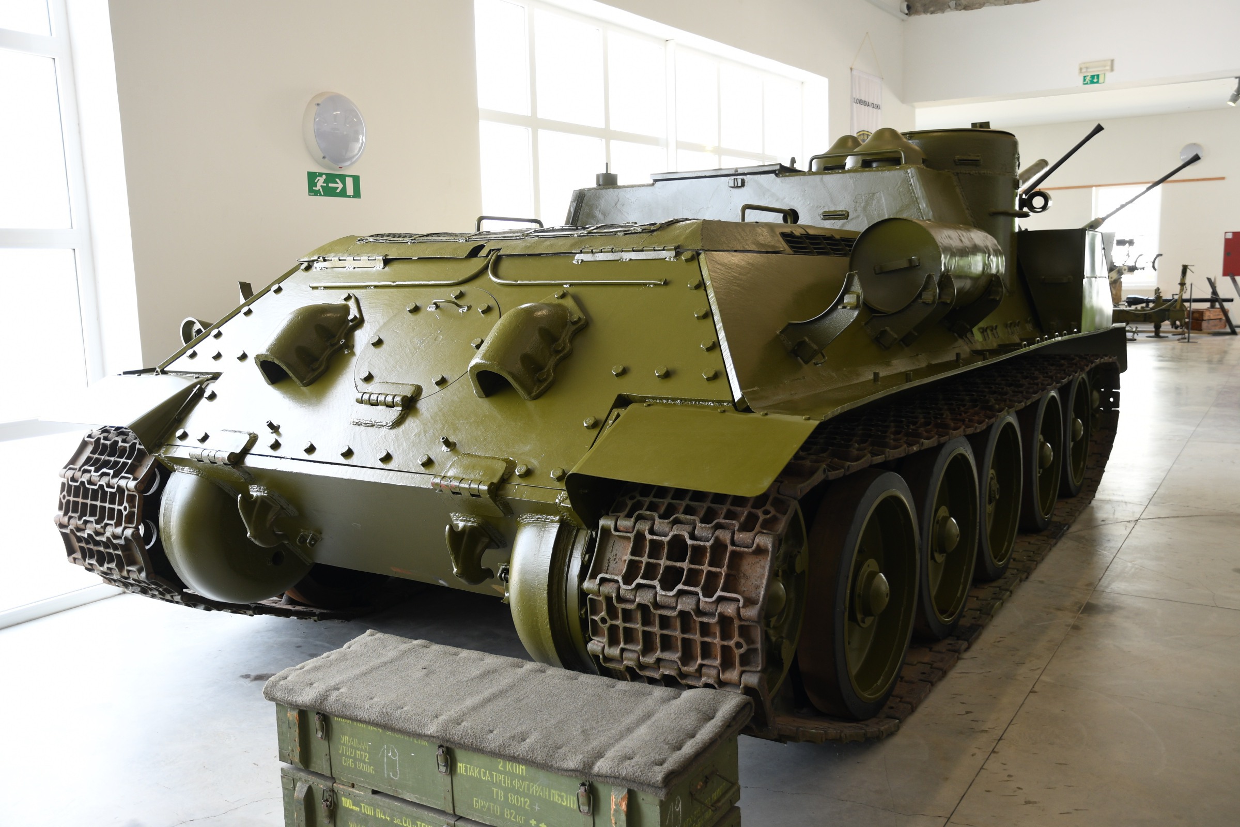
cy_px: 414
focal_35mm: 30
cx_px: 620
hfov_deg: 61.9
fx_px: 1033
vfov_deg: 43.6
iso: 160
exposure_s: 1/50
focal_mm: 20
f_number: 3.2
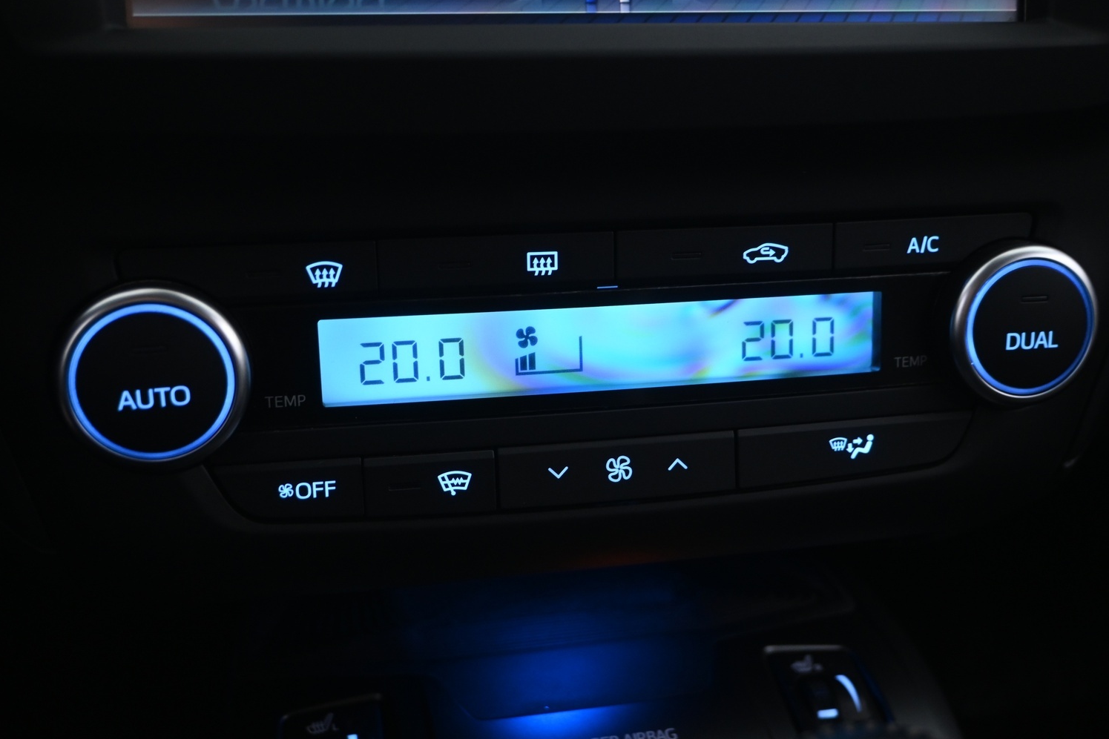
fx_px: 1226
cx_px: 593
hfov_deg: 48.6
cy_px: 368
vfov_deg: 33.6
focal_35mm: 40
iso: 1000
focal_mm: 24.5
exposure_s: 1/6
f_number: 4.2
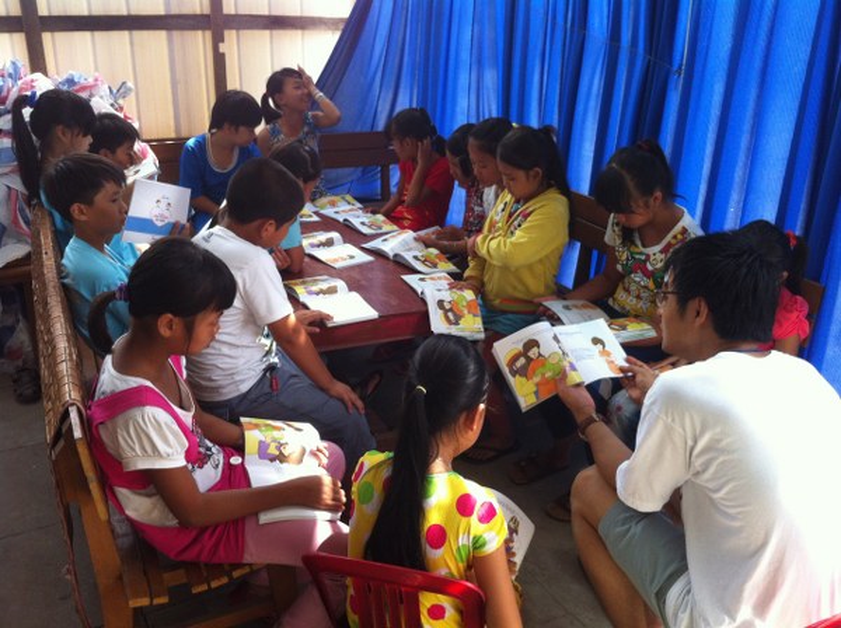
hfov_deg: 52.7
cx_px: 420
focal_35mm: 35
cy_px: 314
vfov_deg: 40.6
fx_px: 849
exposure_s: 1/120
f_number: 2.8
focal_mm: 3.85
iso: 100
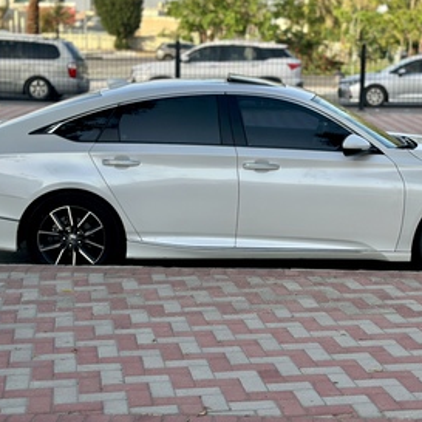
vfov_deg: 24.3
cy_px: 192
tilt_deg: -8.4
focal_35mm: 71
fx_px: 979
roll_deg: -0.6
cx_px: 262
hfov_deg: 24.3
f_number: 1.78
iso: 80
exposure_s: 1/1414
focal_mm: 6.86
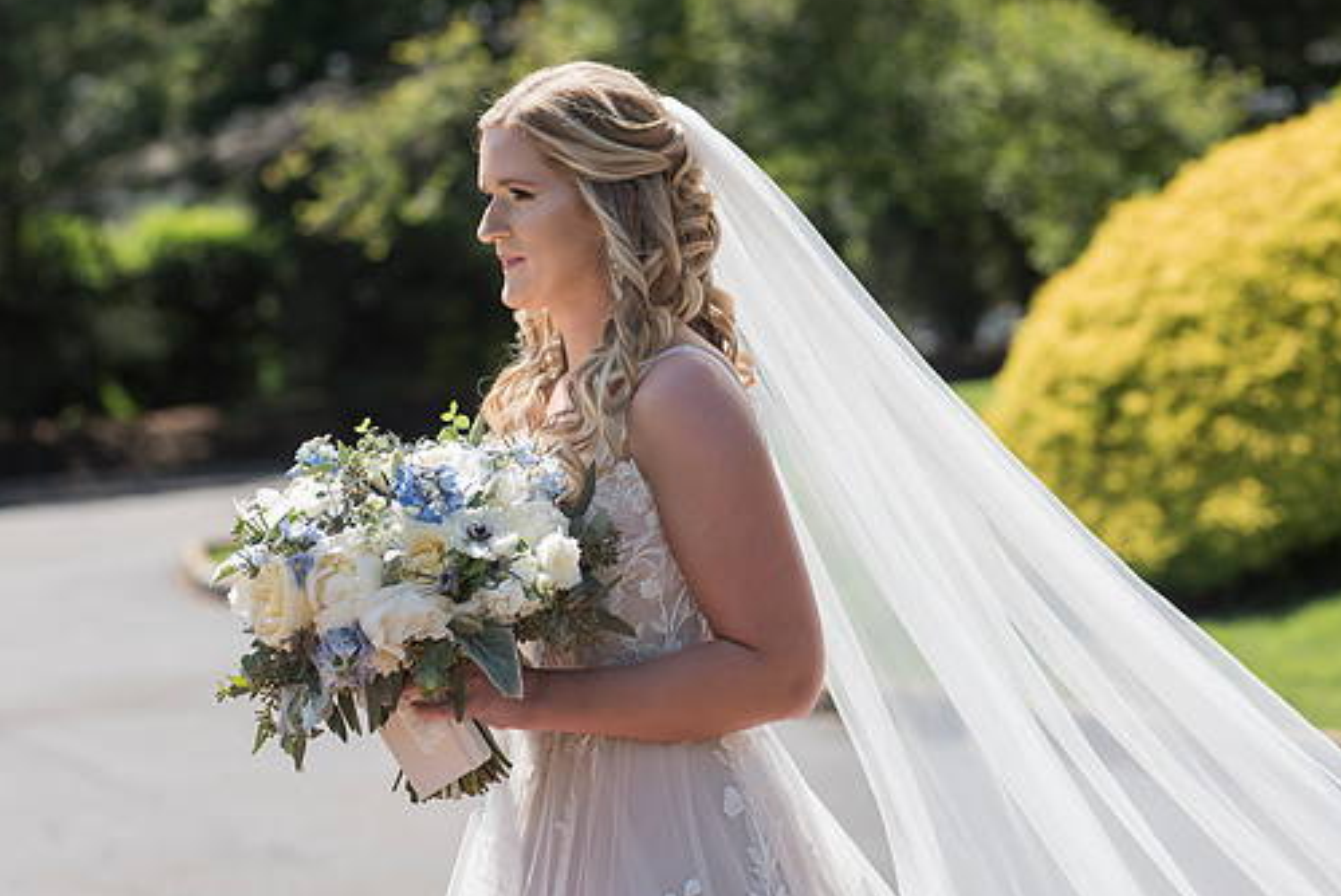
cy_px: 498
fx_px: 4323
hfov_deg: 17.6
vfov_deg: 11.8
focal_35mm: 116
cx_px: 644
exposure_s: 1/2000
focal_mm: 100
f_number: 4.5
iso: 400
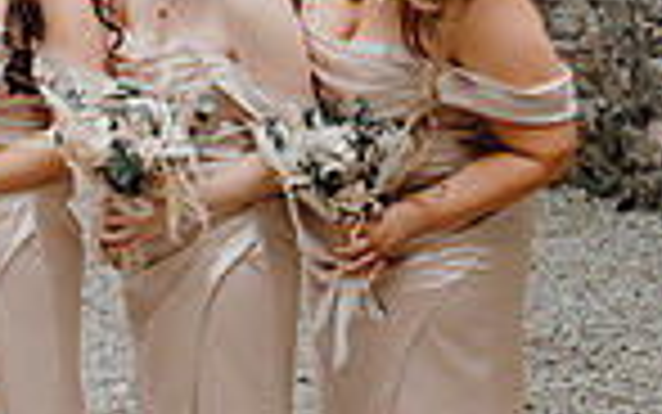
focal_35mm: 169
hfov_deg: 11.6
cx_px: -486
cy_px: 100
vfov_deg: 7.8
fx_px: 3050
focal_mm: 42
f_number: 5
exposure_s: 1/160
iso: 160
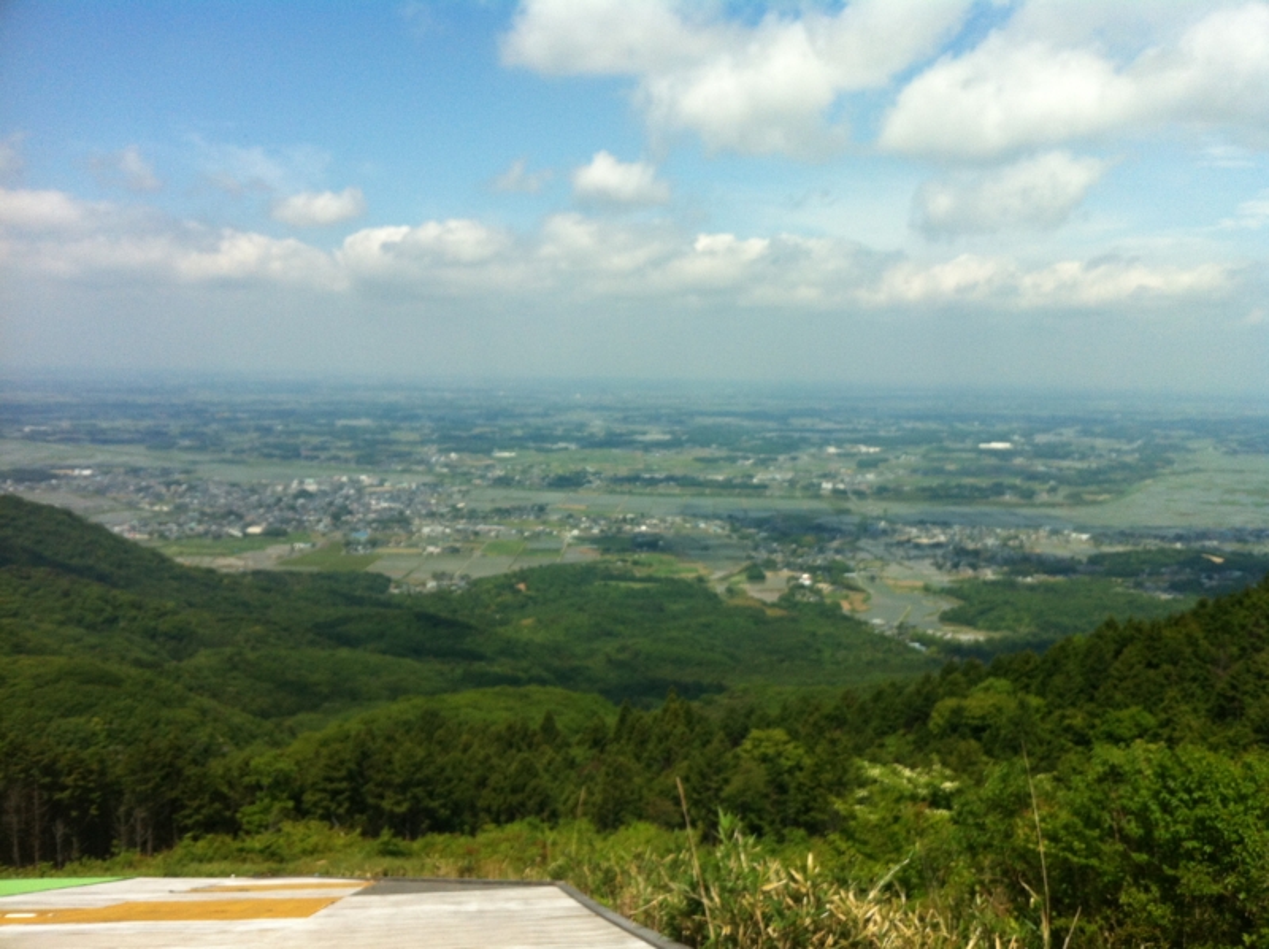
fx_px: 1282
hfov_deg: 52.7
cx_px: 634
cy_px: 474
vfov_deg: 40.6
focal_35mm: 35
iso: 80
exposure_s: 1/2155
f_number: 2.8
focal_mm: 3.85
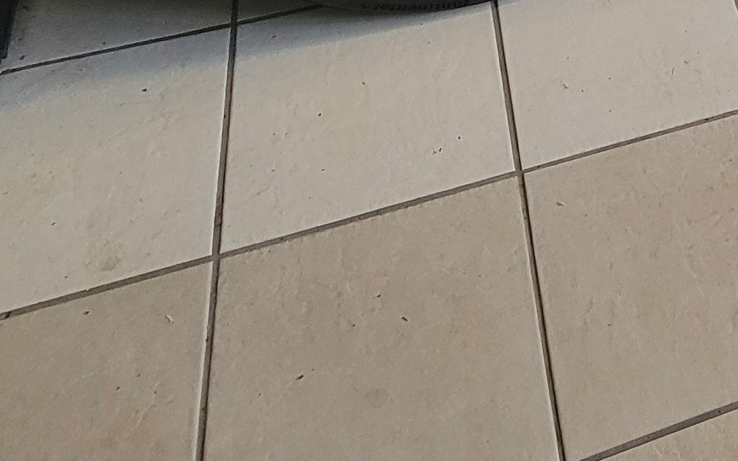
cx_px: 837
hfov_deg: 35.1
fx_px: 965
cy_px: -305
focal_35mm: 48
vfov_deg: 20.9
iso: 320
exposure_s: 1/50
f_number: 2.2
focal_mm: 2.2
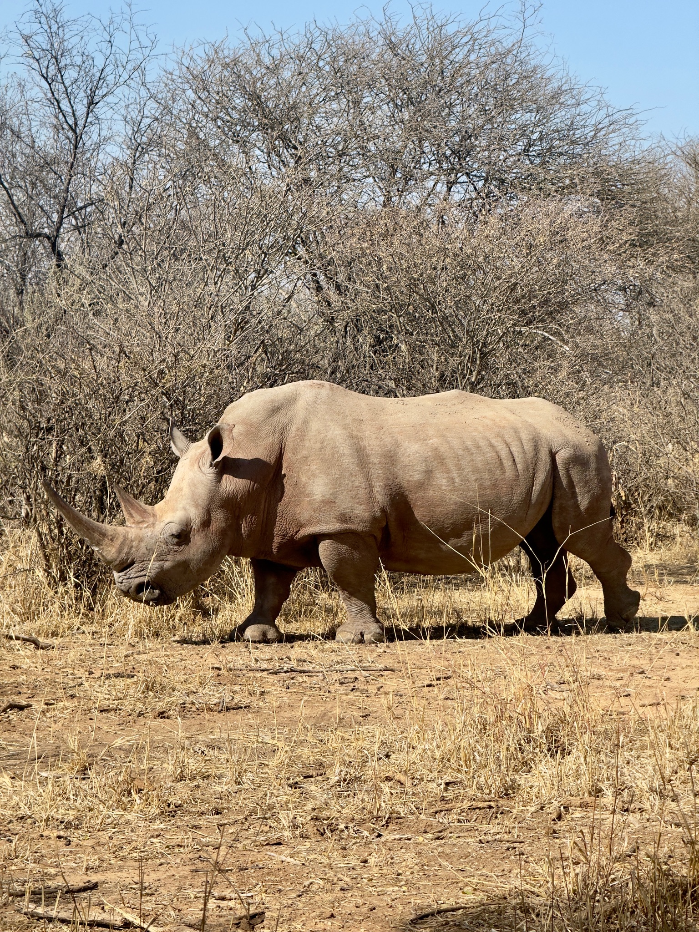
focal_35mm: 120
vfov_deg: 16.4
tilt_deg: -1.7
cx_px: 350
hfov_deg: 12.3
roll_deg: -0.7
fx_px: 3231
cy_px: 466
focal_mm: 15.66
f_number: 2.8
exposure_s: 1/1294
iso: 50
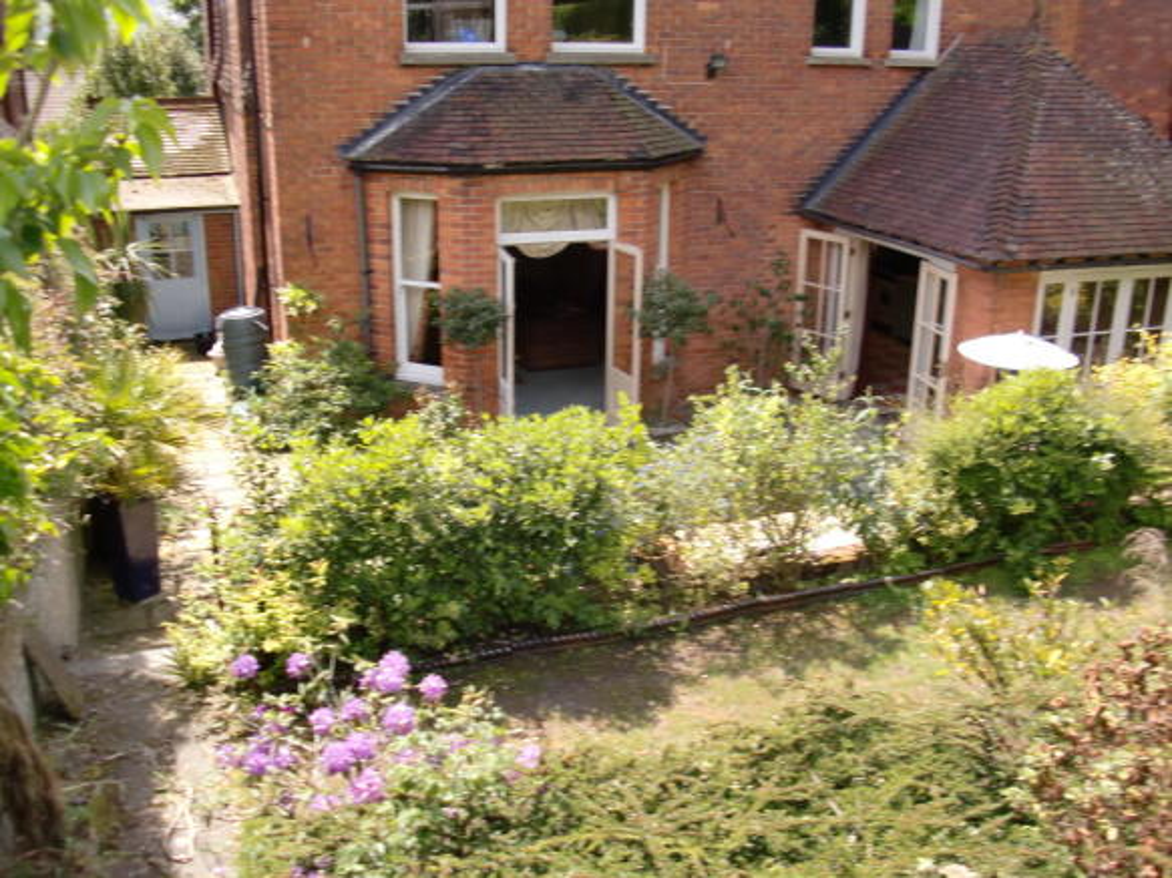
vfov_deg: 39.6
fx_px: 1219
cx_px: 586
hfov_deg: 51.4
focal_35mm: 36
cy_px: 439
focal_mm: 6.3
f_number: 2.8
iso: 64
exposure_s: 1/250
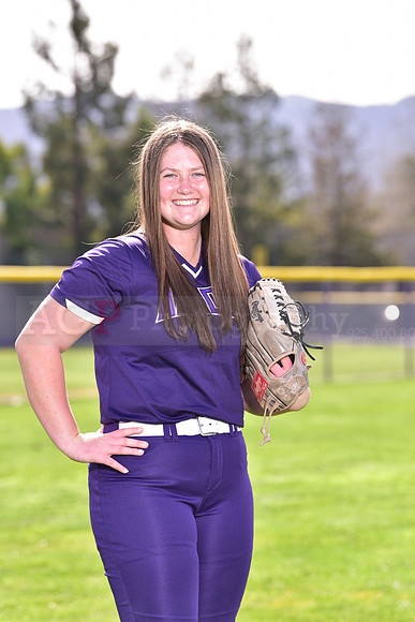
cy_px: 311
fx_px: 2678
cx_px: 208
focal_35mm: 155
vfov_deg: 13.2
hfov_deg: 8.9
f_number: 5
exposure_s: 1/250
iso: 100
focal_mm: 155
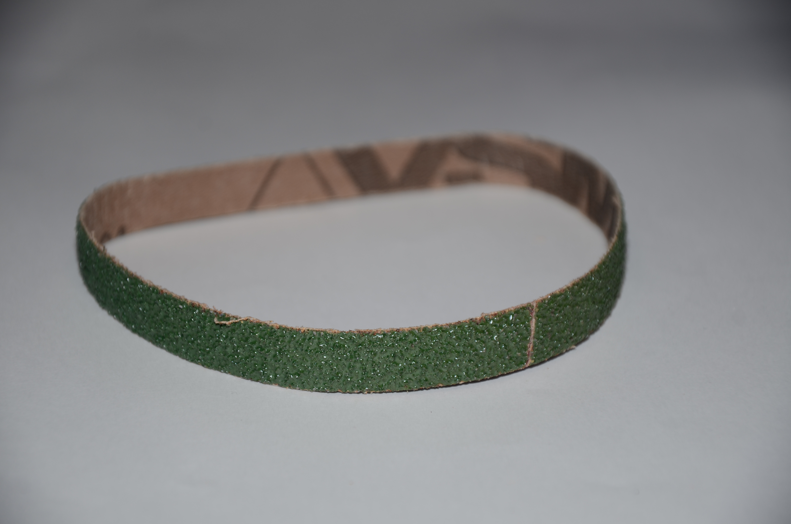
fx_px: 3453
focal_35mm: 158
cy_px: 262
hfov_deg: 13.1
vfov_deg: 8.7
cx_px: 396
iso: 100
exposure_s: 1/60
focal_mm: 105
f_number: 5.6
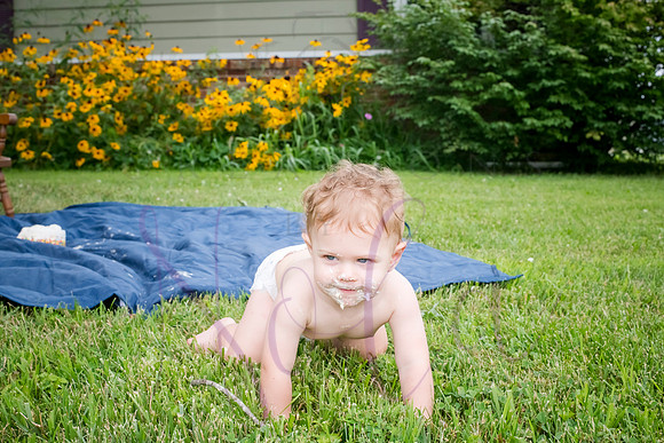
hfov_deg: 38.3
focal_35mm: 52
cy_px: 218
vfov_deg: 26.1
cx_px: 332
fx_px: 956
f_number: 9
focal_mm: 50
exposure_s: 1/400
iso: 500
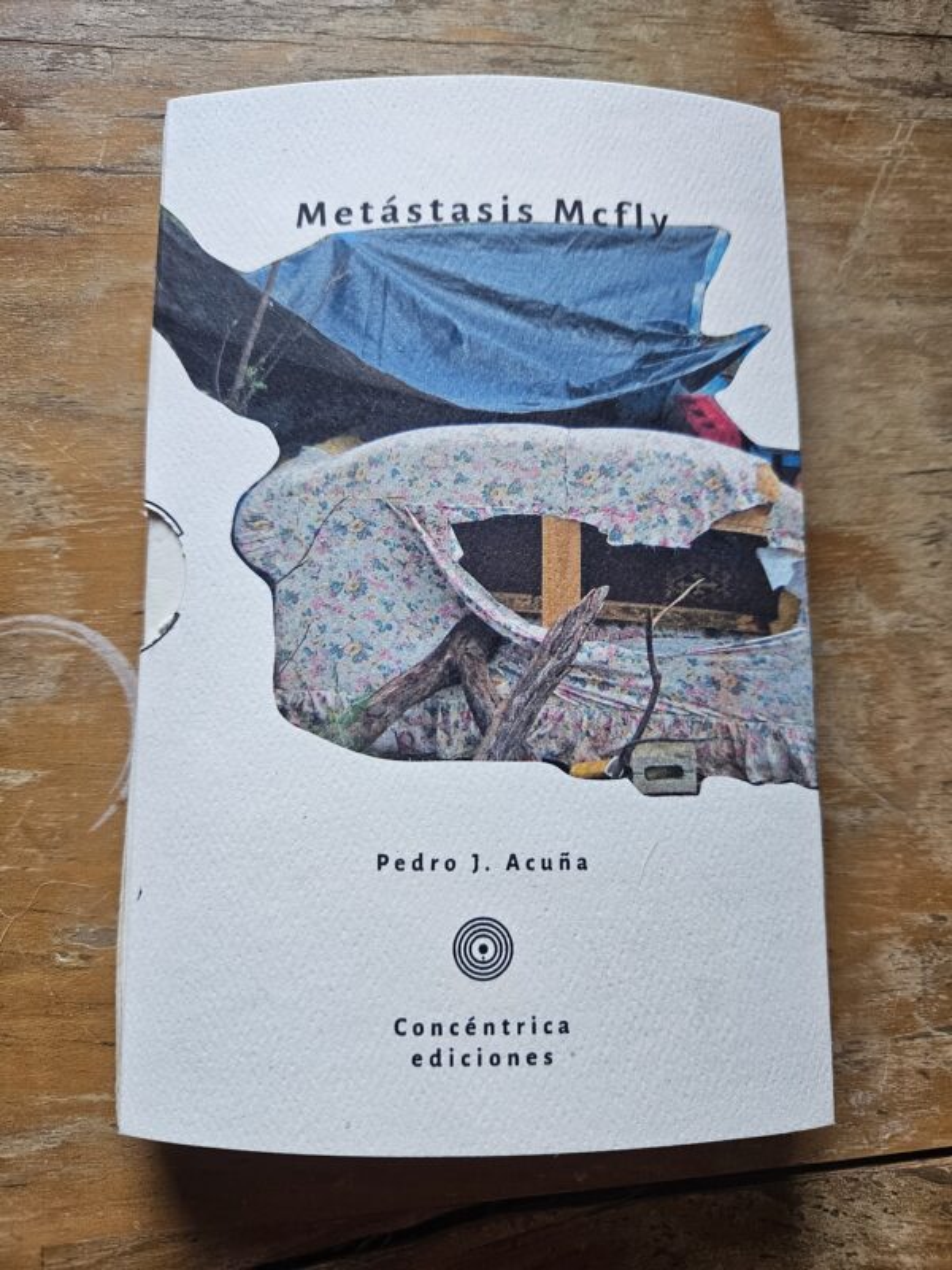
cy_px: 635
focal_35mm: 23
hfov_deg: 58.9
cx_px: 476
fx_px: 843
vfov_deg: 73.9
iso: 160
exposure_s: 1/120
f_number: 1.8
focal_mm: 5.4
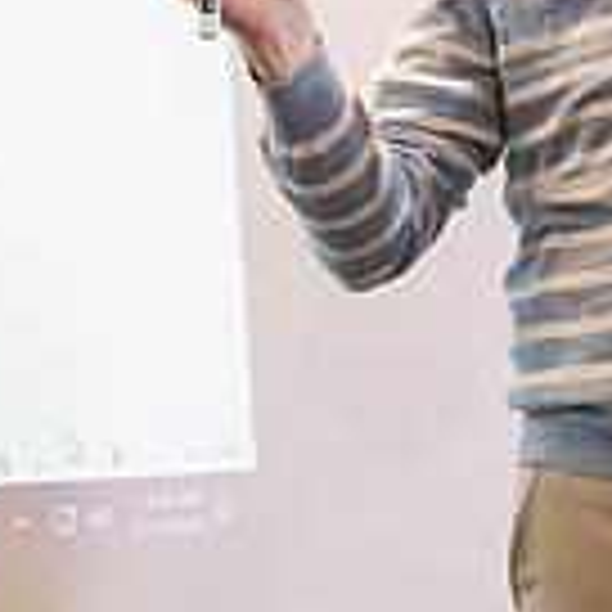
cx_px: 302
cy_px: 124
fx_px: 3200
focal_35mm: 160
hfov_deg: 10.9
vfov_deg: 10.9
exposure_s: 1/160
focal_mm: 44
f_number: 3.2
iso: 1000
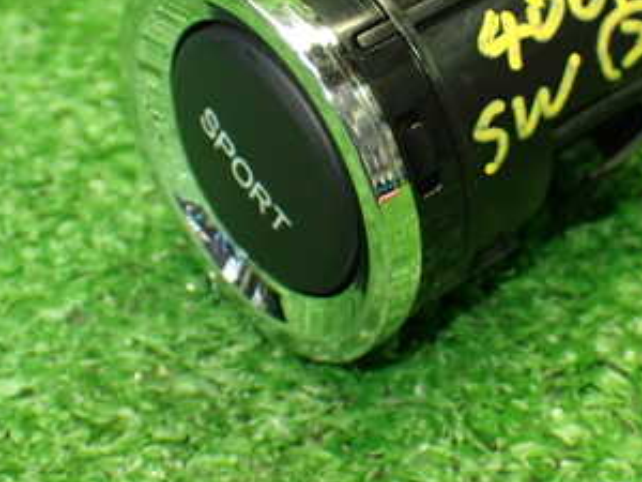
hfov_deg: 22.2
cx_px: 417
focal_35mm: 88
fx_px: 1632
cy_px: 96
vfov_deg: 16.7
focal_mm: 7.84
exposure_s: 1/80
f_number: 2.9
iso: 800
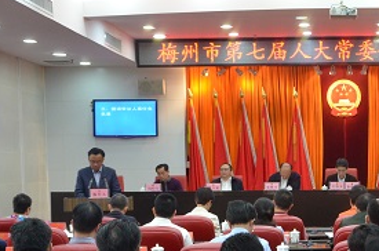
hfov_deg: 23.3
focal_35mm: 85
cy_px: 230
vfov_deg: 15.8
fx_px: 893
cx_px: 342
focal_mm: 26
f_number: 4.5
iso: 1600
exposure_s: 1/80
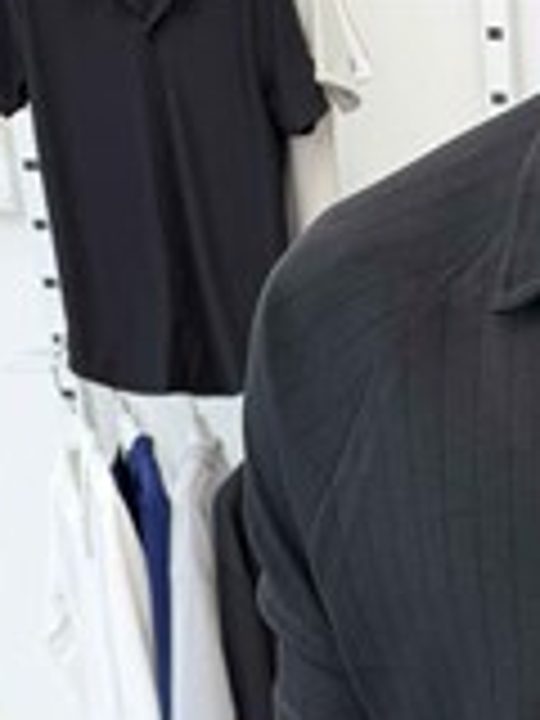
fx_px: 1664
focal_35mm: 80
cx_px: 842
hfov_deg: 16.6
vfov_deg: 19.9
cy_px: 1181
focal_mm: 6.76
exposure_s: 1/121
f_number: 1.78
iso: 100
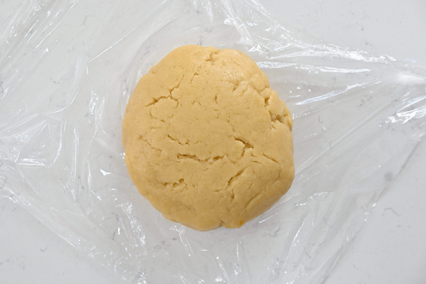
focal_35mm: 37
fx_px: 435
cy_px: 142
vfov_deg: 36.2
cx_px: 213
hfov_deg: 52.2
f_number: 5.6
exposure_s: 1/25
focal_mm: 24.5
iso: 100
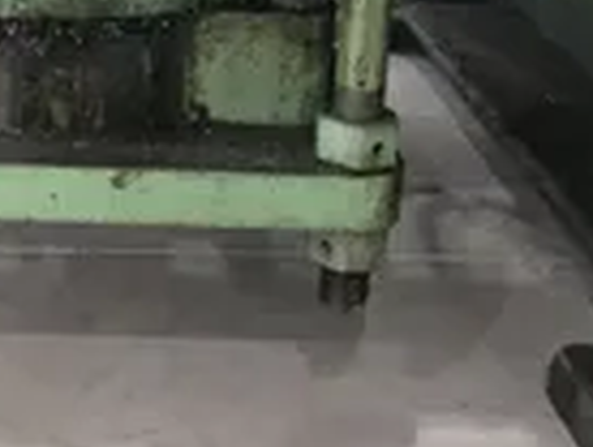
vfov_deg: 17.9
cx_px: 107
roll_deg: -0.7
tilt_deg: -16.7
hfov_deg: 23.7
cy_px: 13
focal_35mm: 81
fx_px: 1390
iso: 50
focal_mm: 4
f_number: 1.8
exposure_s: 1/15
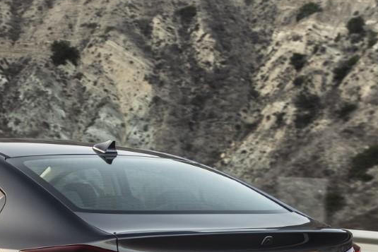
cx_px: 50
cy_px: 229
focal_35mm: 103
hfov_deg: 19.5
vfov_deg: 13.2
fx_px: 1082
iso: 100
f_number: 4.5
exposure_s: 1/40
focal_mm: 34
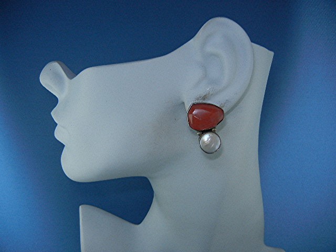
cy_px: 126
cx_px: 168
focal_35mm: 30
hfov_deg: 60.0
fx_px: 291
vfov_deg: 46.8
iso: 164
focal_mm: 5.4
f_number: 7
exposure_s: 1/30
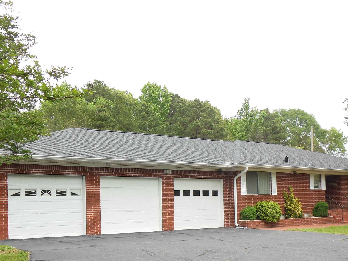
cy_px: 203
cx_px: 201
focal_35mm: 47
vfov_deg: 30.3
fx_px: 473
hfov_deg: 40.3
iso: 125
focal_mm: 5.2
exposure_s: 1/500
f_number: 3.3
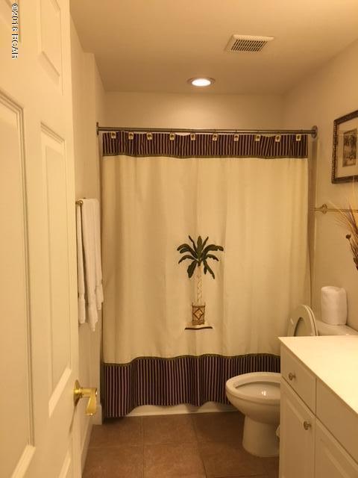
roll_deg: +1.1
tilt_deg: -3.2
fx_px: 400
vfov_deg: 61.7
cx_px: 179
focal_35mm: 29
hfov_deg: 48.2
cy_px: 239
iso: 80
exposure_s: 1/30
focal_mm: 4.15
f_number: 2.2
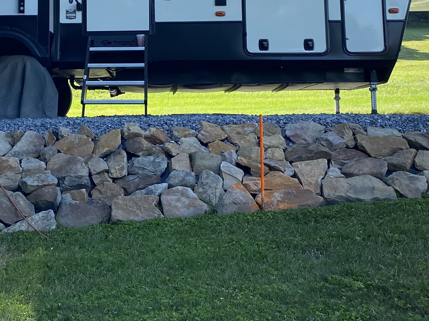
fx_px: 830
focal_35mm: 67
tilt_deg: +9.3
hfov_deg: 28.6
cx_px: 114
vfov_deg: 21.3
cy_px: 15
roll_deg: +0.5
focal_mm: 4.25
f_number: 1.8
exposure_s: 1/778
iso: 32
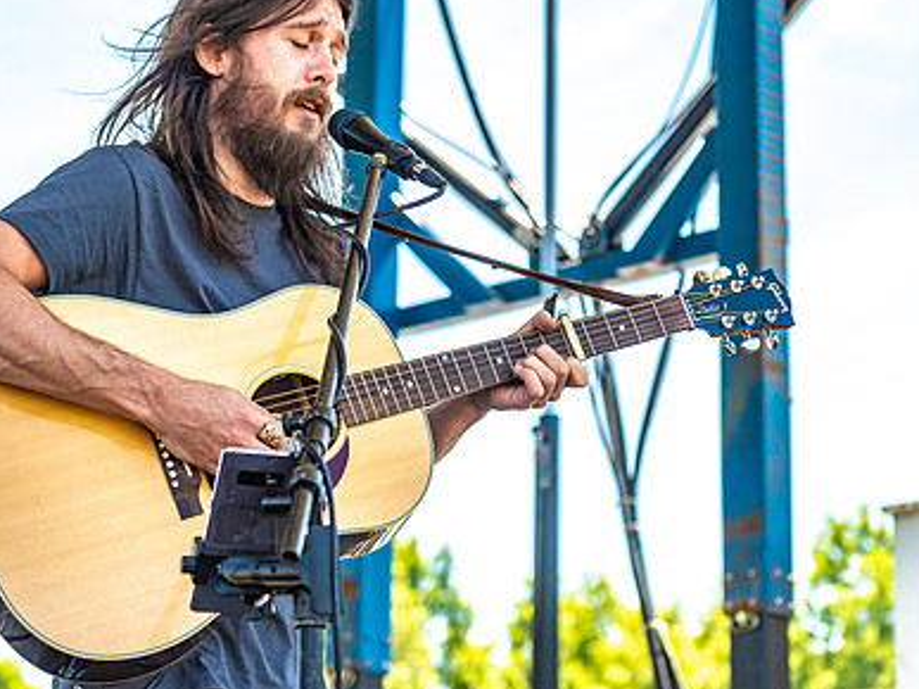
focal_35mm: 101
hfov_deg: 19.4
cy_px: 329
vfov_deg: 14.6
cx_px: 530
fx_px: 2681
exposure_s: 1/400
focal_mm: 70
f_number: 4
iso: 200
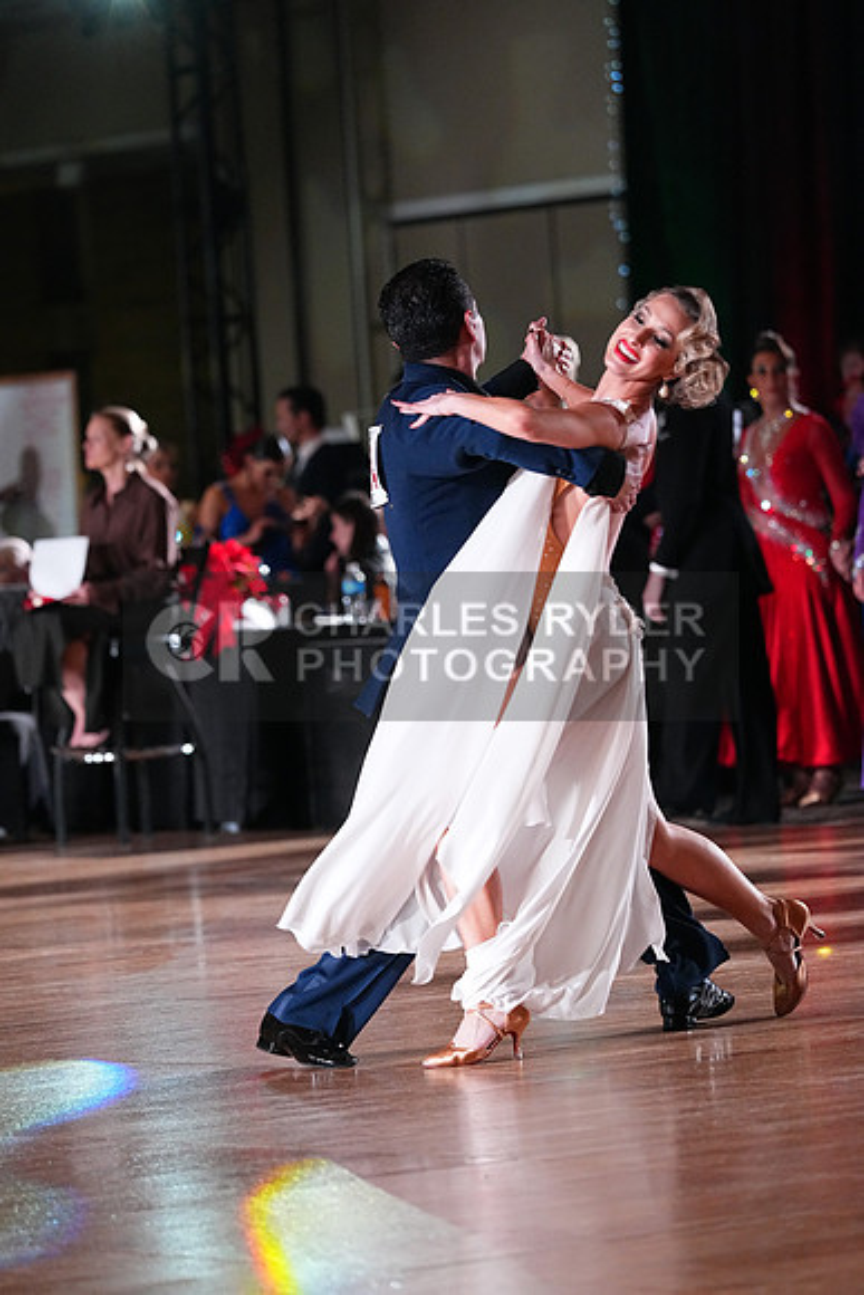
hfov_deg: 7.5
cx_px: 432
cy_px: 648
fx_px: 6620
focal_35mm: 184
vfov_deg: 11.2
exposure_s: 1/400
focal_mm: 184
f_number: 4.5
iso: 8000
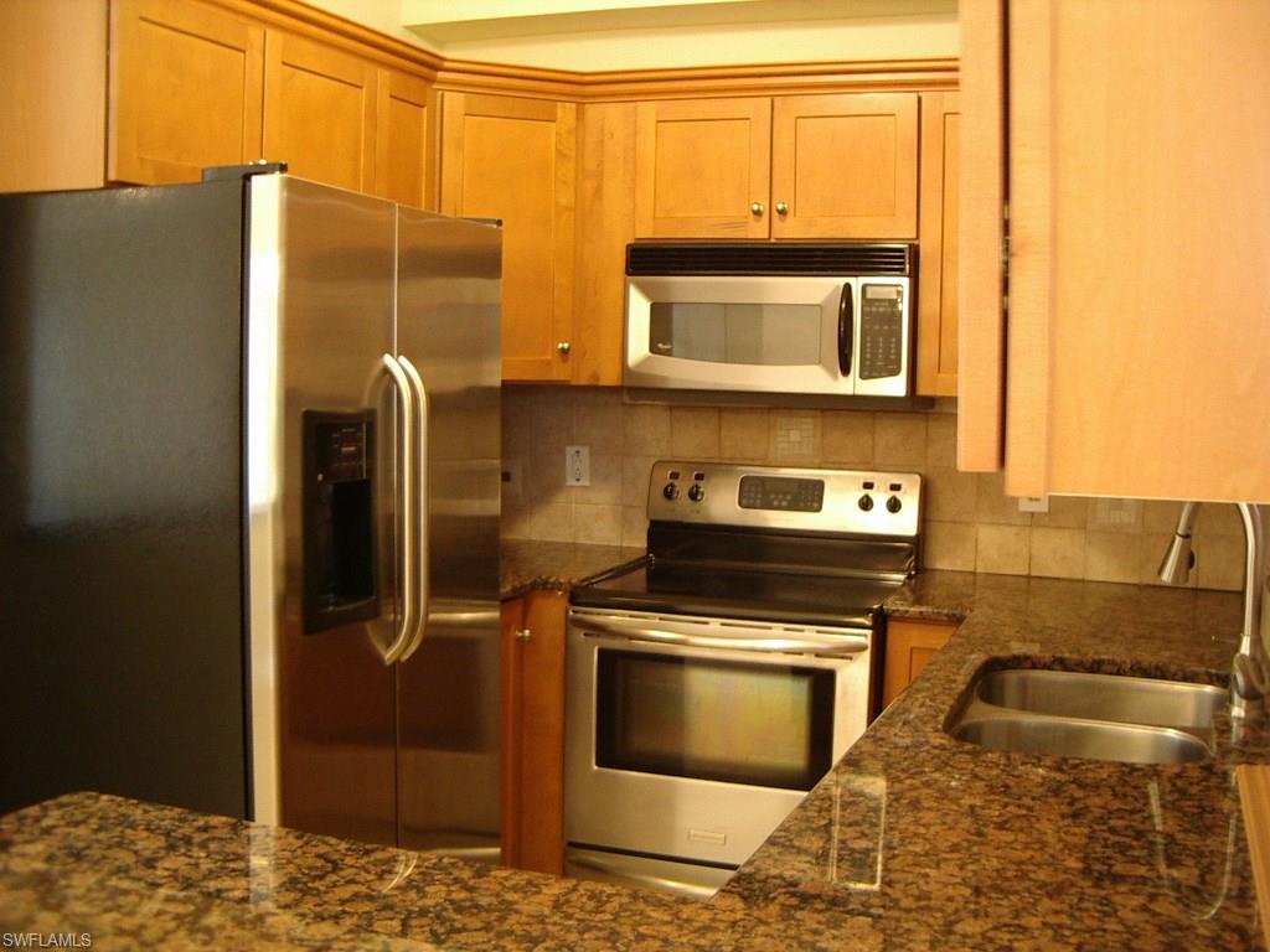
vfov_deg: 37.7
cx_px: 635
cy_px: 476
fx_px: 1394
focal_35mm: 38
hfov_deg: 49.0
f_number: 2.6
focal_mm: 5.8
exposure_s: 1/4
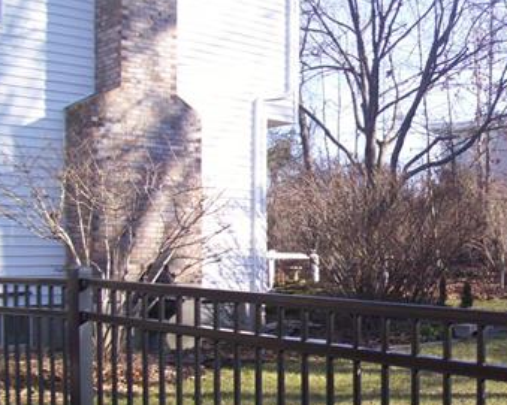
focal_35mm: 59
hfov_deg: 30.8
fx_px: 885
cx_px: 434
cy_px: 259
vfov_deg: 25.7
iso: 80
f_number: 2.9
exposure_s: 1/200
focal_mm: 5.7
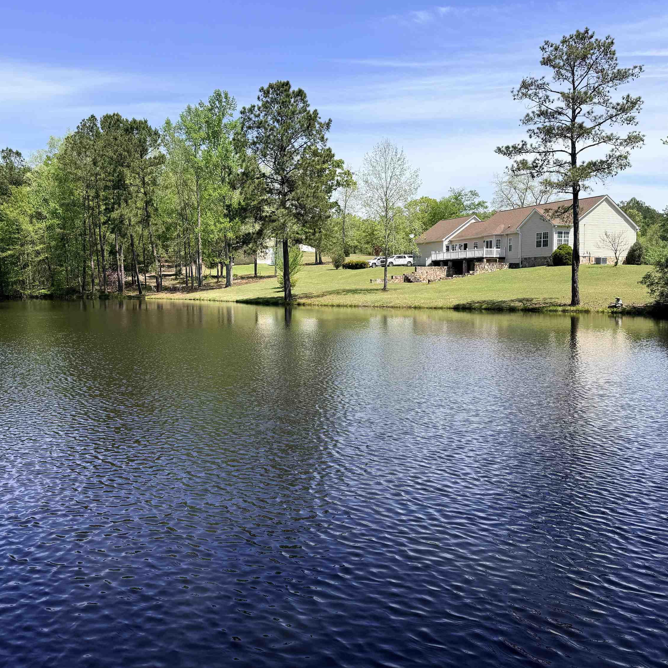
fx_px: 633
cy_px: 329
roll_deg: +0.3
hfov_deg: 55.6
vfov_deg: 55.6
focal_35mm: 29
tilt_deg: -3.8
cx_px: 341
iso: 80
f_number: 1.78
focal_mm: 6.76
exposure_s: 1/3021
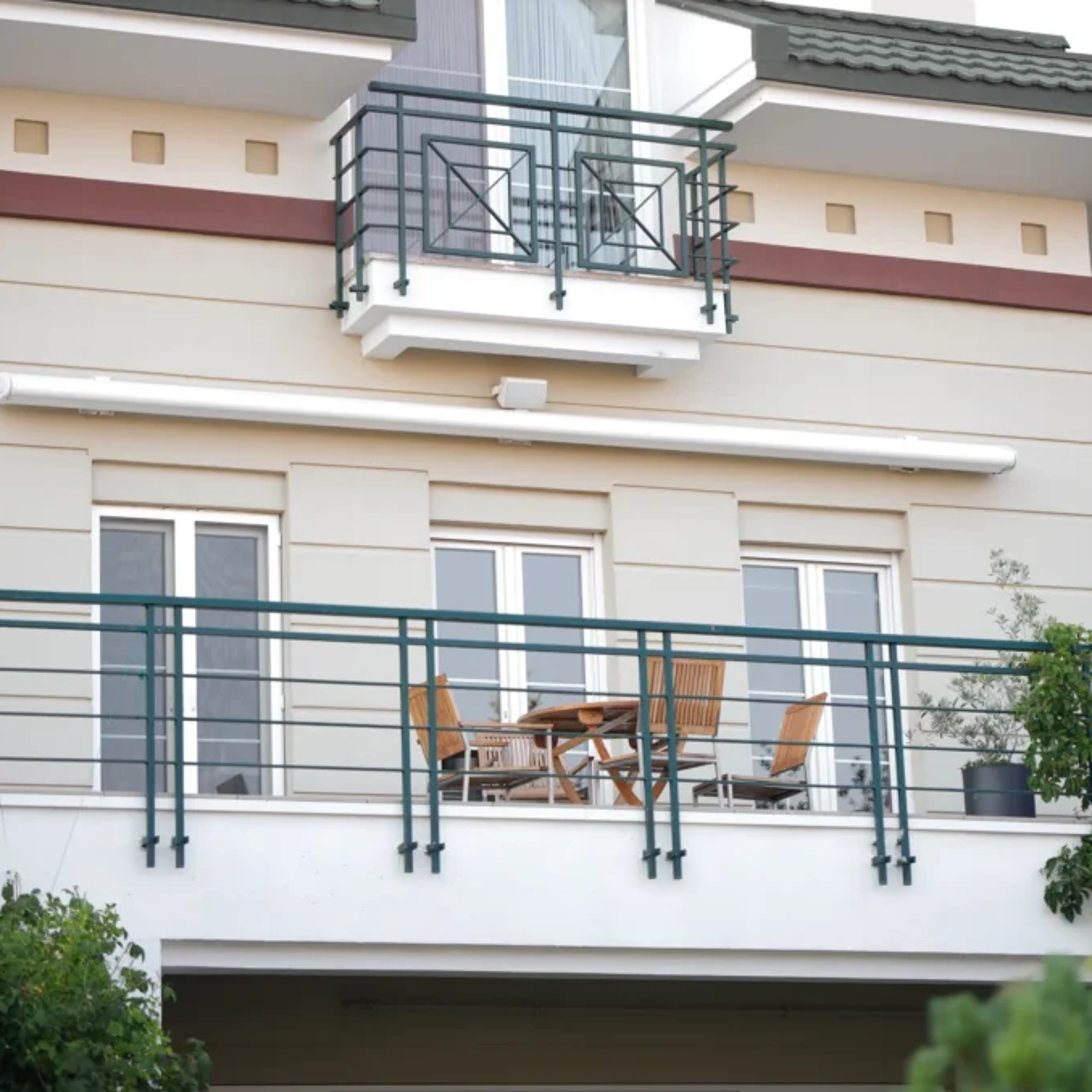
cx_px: 543
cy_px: 281
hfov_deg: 16.1
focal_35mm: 108
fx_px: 3855
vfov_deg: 16.1
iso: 100
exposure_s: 1/1024
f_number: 1.2
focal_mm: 56
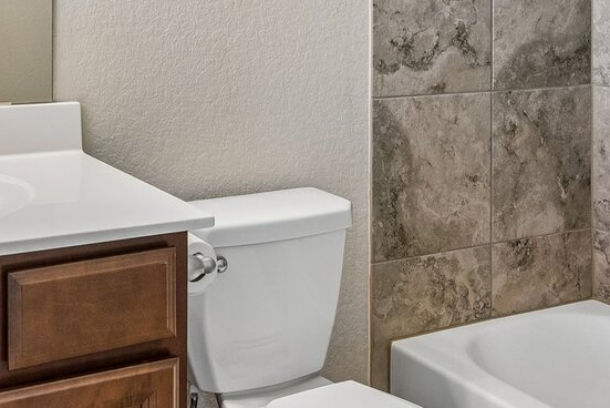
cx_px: 143
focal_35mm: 47
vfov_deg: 27.0
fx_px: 797
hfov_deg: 40.5
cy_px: -7
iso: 800
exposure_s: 1/15
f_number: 8
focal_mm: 16
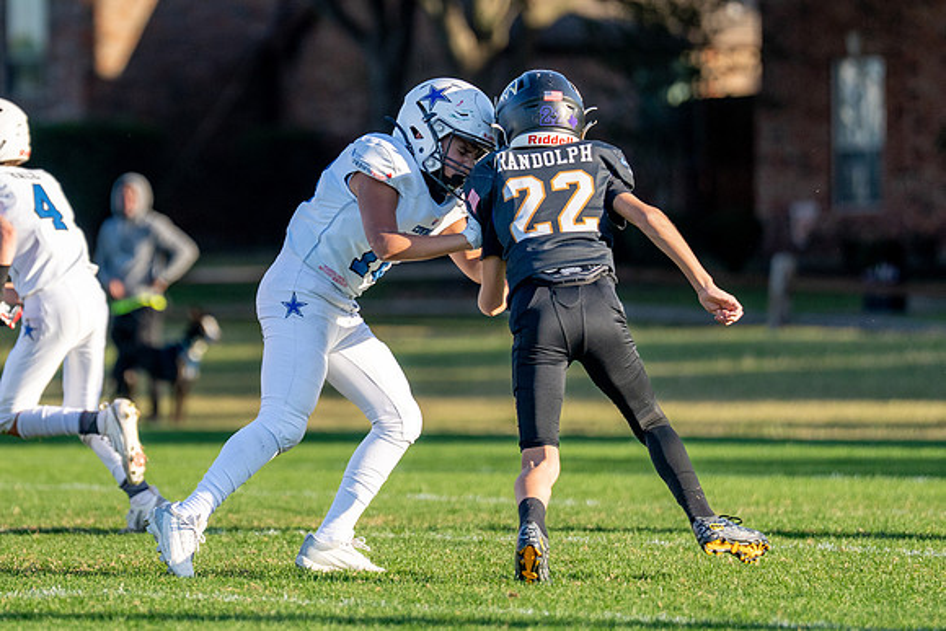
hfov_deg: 5.4
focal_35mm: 384
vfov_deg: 3.6
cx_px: 243
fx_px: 10087
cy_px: 205
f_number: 2.8
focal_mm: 200
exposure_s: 1/2500
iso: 200
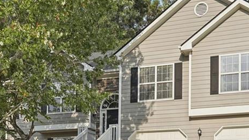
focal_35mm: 52
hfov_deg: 39.3
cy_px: 119
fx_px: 344
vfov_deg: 22.6
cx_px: 167
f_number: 8
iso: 400
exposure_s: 1/1250
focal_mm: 22.5
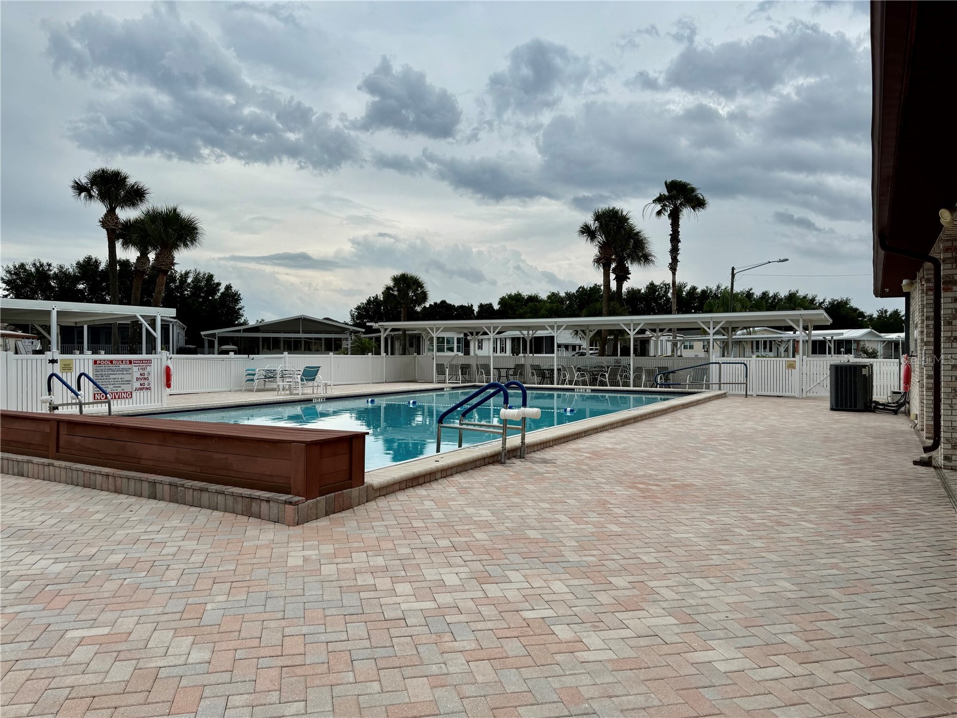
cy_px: 359
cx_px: 478
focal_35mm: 24
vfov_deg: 56.8
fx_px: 664
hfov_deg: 71.6
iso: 80
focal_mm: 6.76
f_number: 1.78
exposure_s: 1/3584
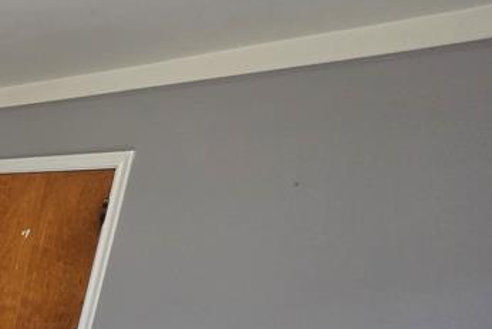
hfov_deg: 30.2
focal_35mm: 40
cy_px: 440
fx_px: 547
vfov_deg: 27.3
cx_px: -228
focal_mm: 2.2
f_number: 2.2
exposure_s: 1/120
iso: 200
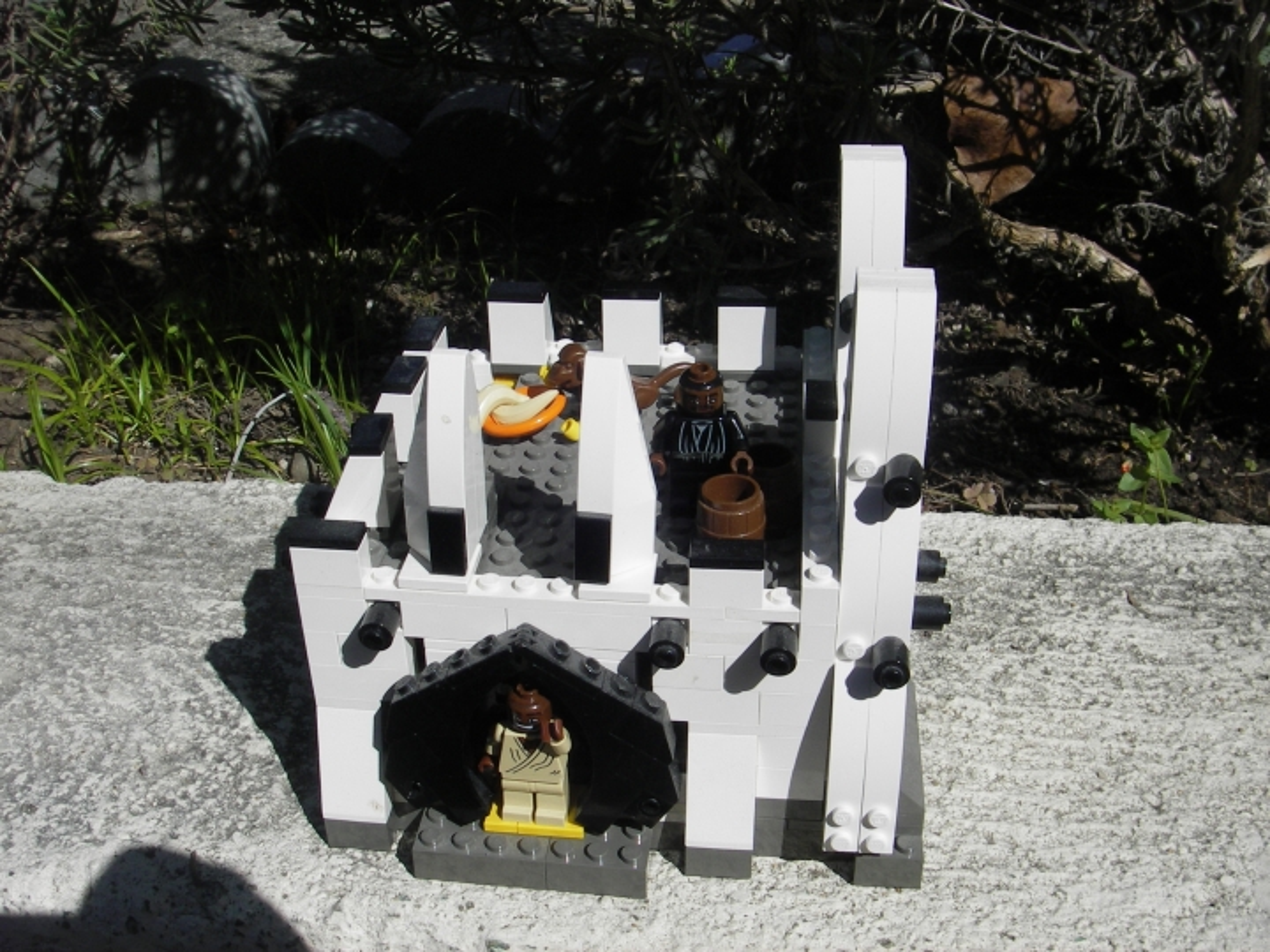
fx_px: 1394
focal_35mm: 38
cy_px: 476
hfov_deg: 49.0
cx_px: 635
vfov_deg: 37.7
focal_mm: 6.3
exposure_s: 1/400
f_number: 6.6
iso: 50
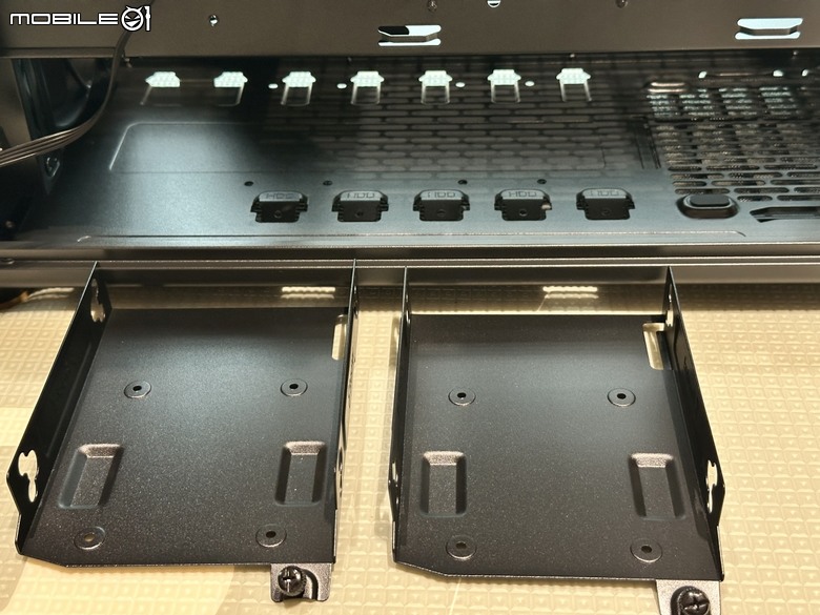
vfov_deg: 30.3
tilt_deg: -36.6
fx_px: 1137
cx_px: 410
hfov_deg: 39.7
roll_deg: +1.0
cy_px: 308
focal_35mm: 48
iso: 200
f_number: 1.78
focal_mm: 6.86
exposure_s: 1/60
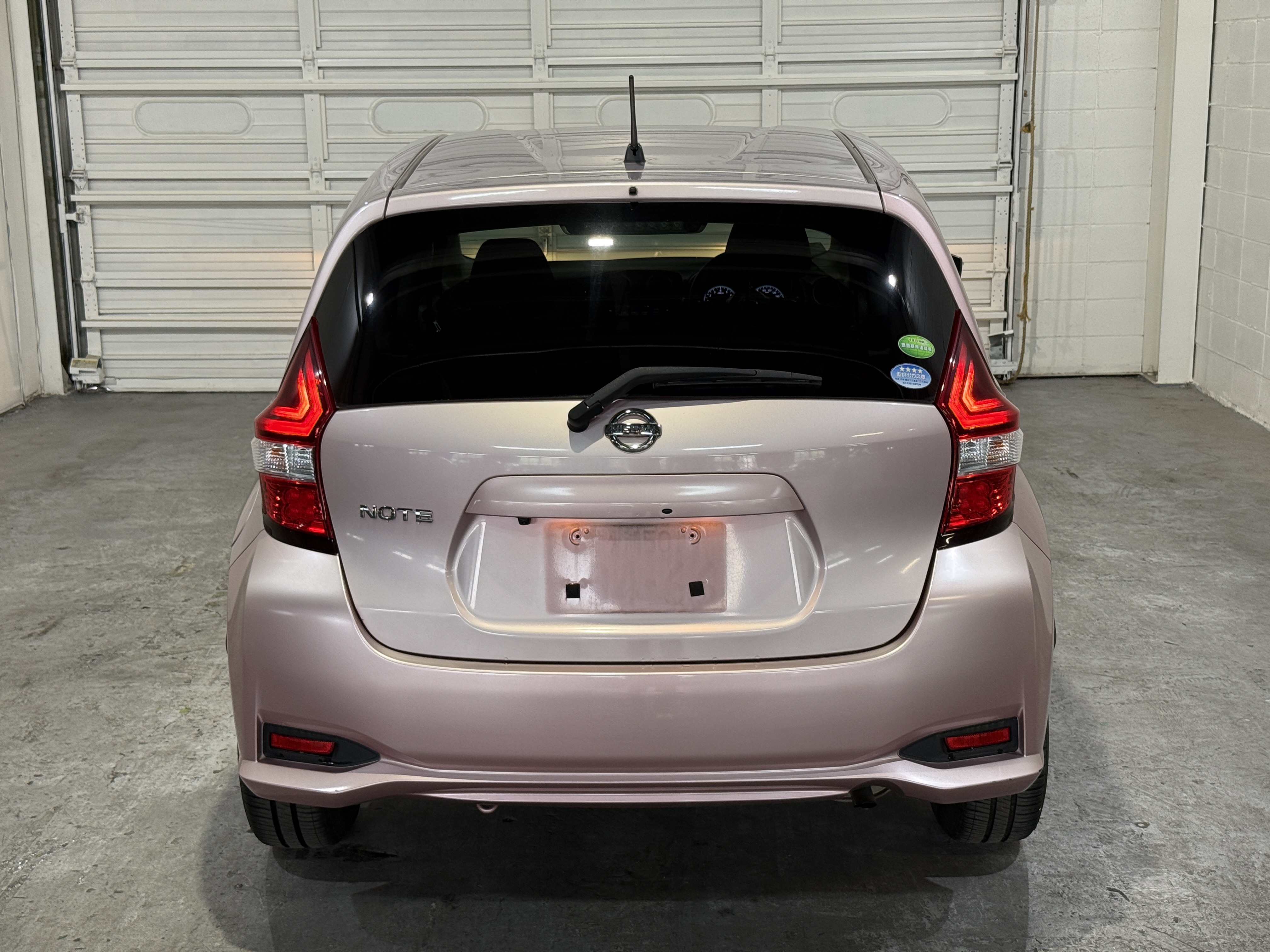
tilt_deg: -12.2
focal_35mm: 48
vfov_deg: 30.3
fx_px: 1761
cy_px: 476
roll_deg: +0.1
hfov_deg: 39.7
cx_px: 635
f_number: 1.78
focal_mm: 6.76
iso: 80
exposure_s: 1/60
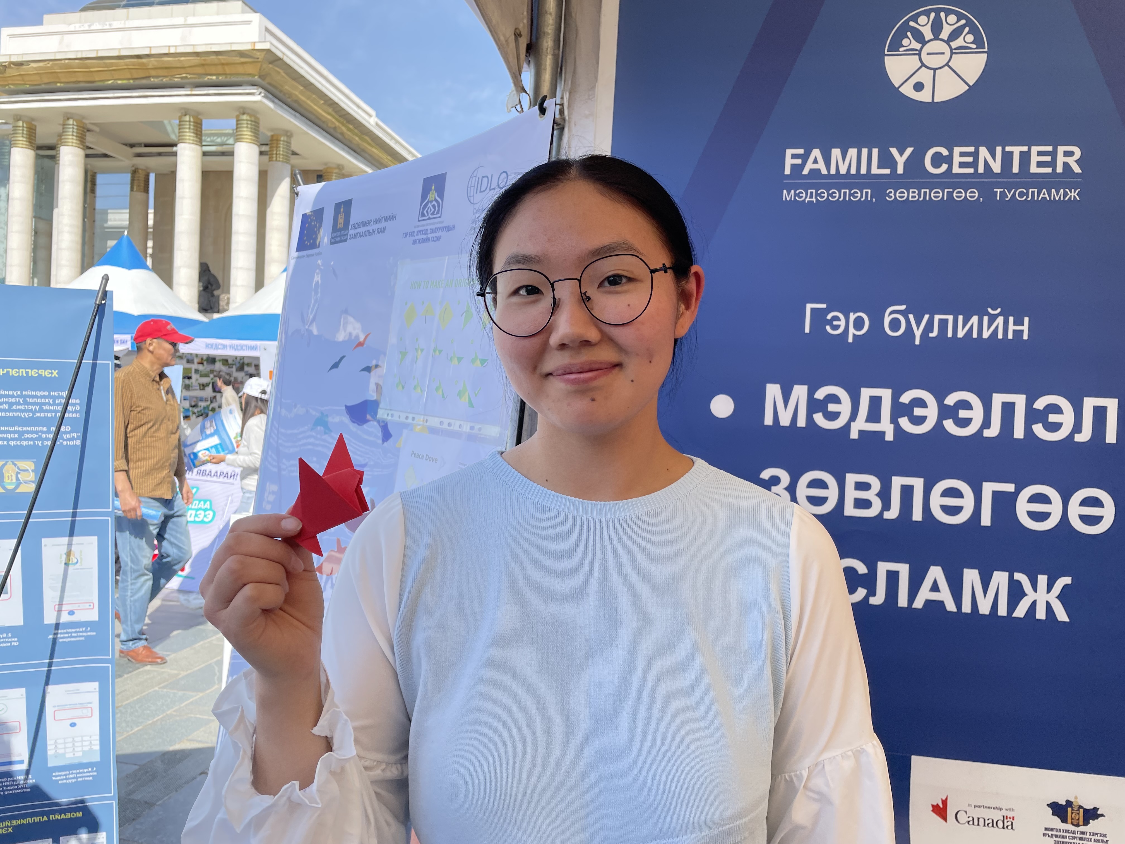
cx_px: 562
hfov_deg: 67.3
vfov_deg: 53.1
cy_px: 422
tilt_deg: -1.0
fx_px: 845
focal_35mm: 26
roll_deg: -2.6
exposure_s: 1/1182
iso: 32
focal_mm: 4.2
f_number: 1.6
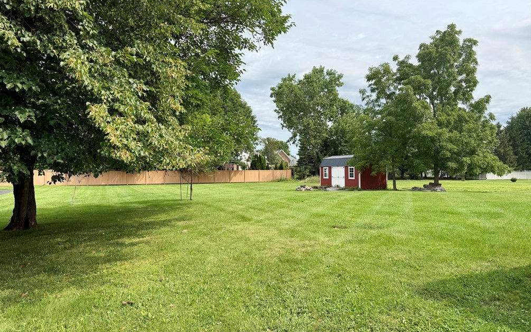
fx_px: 376
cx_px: 262
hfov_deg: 70.4
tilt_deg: +0.4
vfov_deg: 47.6
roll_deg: -1.3
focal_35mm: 26
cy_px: 163
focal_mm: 6.76
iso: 80
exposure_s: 1/3145
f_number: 1.78
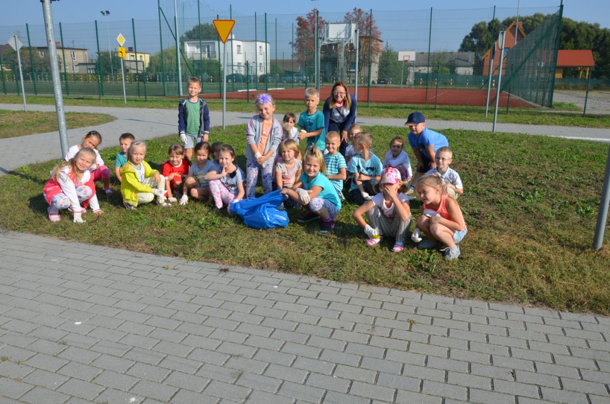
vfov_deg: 47.7
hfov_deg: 67.5
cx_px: 305
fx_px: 457
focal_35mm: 27
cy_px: 202
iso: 100
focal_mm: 18
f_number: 8
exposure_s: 1/250
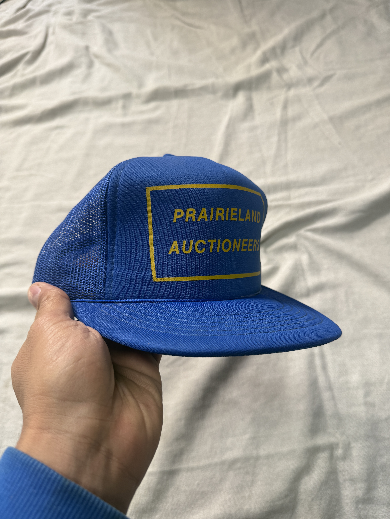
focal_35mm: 24
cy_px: 260
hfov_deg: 56.8
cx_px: 195
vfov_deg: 71.6
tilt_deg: -62.2
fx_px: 361
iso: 100
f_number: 1.78
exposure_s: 1/121
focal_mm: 6.76
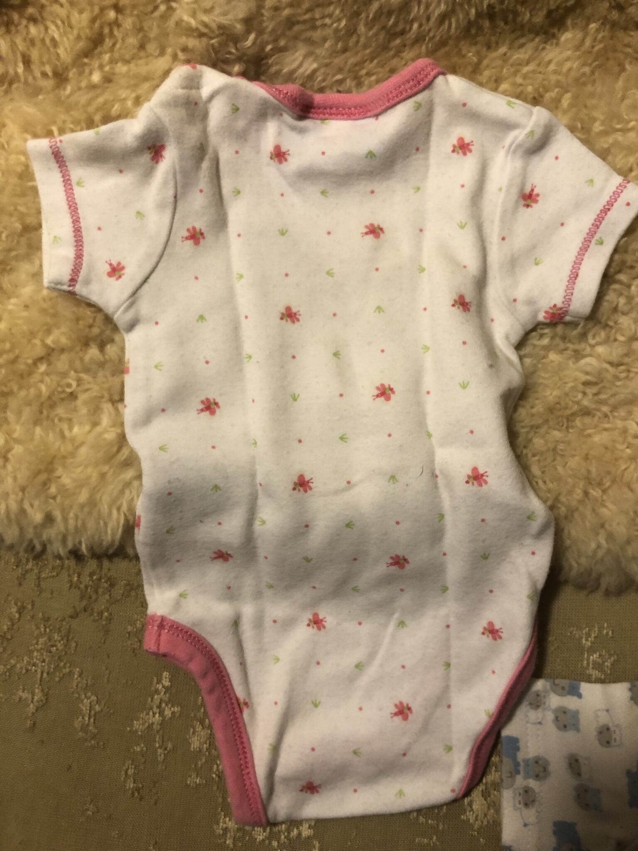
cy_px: 426
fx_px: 688
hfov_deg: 49.7
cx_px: 319
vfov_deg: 63.4
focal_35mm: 28
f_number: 1.8
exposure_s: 1/15
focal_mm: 3.99
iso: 40
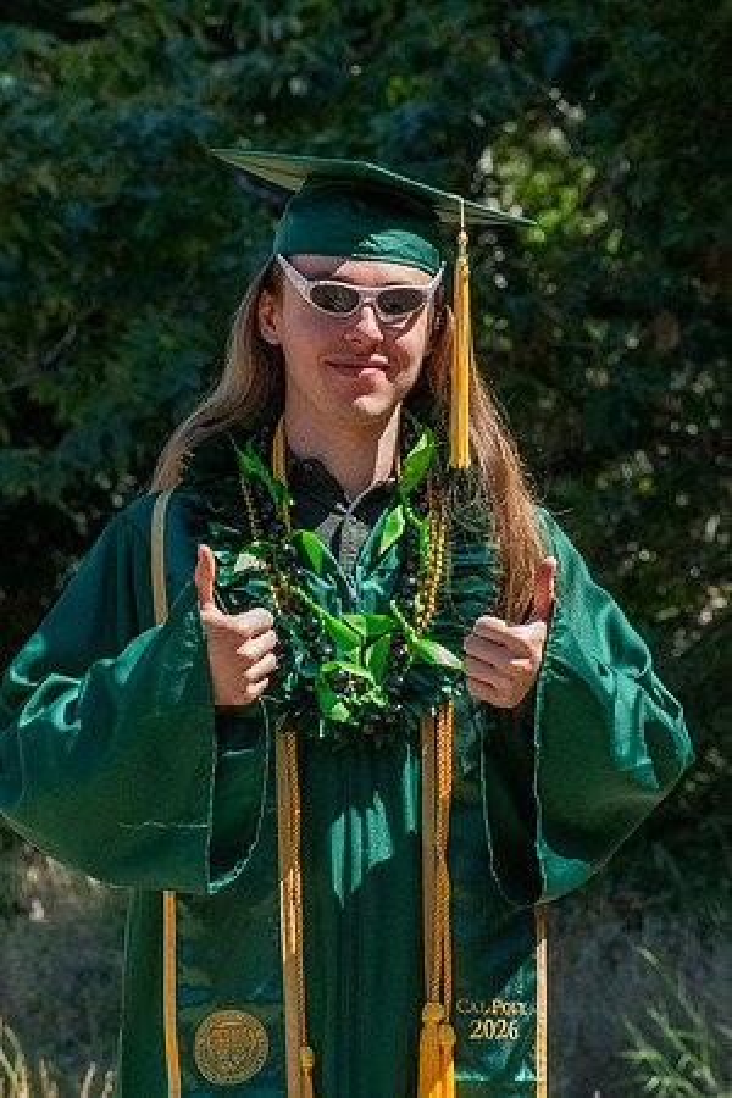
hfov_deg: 5.7
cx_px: 366
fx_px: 7319
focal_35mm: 240
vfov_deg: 8.6
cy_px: 549
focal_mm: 160
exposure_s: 1/2500
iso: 8000
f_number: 14
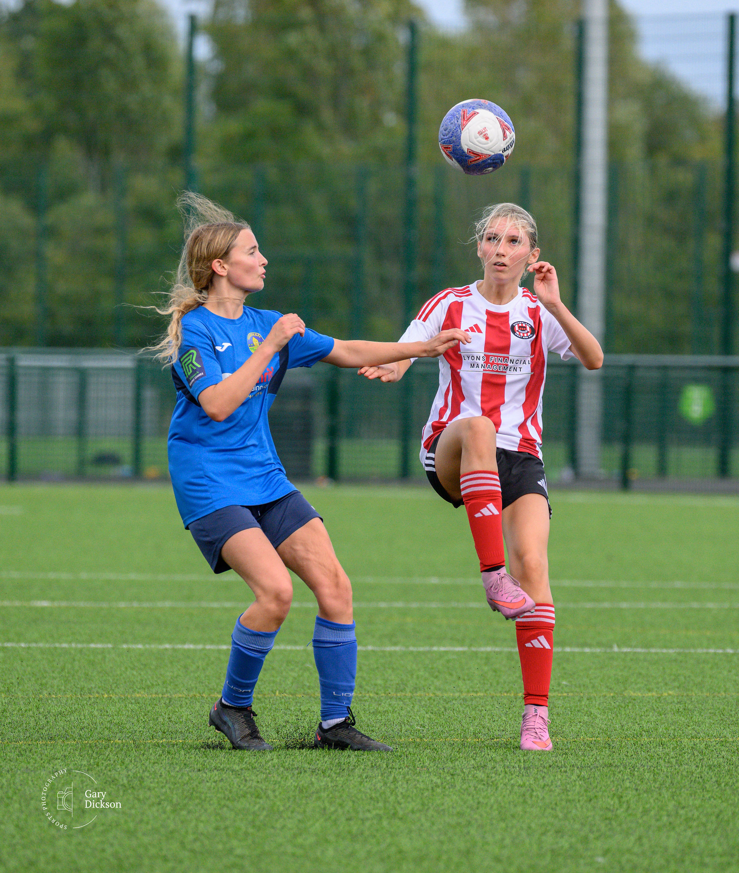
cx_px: 424
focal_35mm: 501
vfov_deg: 3.8
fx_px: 13249
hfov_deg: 3.2
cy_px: 416
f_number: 5.3
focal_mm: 280
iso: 1000
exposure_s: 1/2000
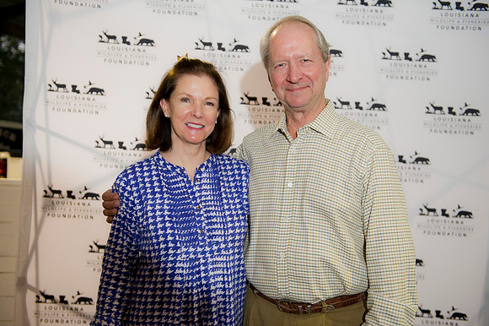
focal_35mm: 44
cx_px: 244
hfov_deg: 44.5
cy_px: 163
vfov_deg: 30.5
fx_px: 597
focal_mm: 44
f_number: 3.2
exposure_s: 1/100
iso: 800
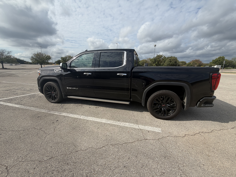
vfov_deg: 85.7
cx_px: 118
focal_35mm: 14
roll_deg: -0.9
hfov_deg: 102.1
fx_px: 95
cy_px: 88
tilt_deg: -12.5
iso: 20
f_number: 2.2
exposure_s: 1/1125
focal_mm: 2.22
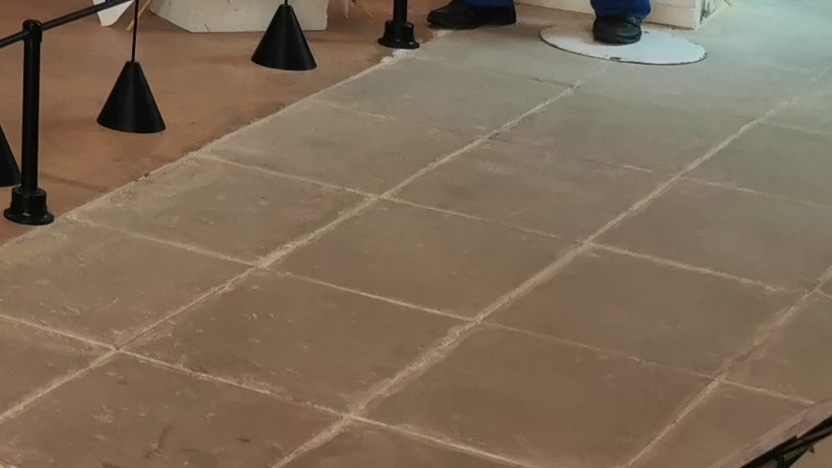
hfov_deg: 15.0
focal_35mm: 121
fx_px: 2669
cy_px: -404
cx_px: -749
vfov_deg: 9.5
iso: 64
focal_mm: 5.56
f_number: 1.6
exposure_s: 1/100
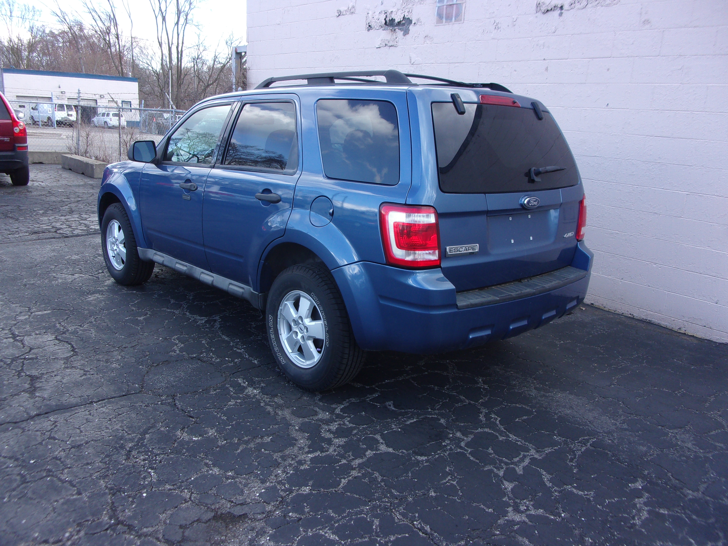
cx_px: 364
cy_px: 273
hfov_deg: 63.4
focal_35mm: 28
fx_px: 589
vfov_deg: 49.7
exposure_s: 1/100
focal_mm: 5.1
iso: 80
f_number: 3.9
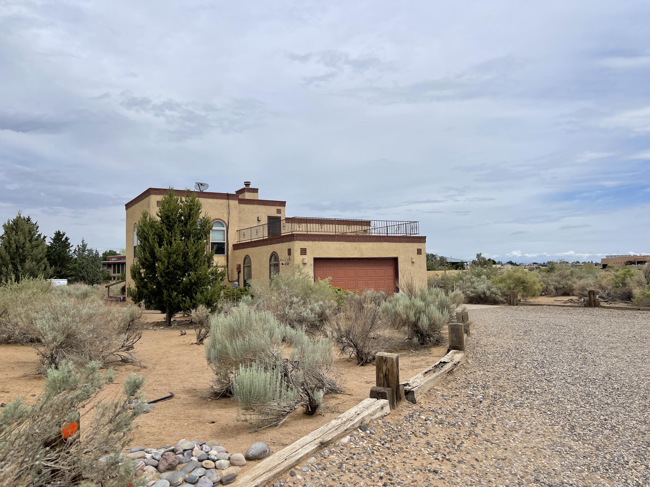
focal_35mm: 26
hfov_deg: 67.3
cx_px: 325
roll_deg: +1.5
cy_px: 244
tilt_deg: +3.6
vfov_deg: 53.1
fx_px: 488
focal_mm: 5.1
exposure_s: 1/7407
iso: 32
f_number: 1.6
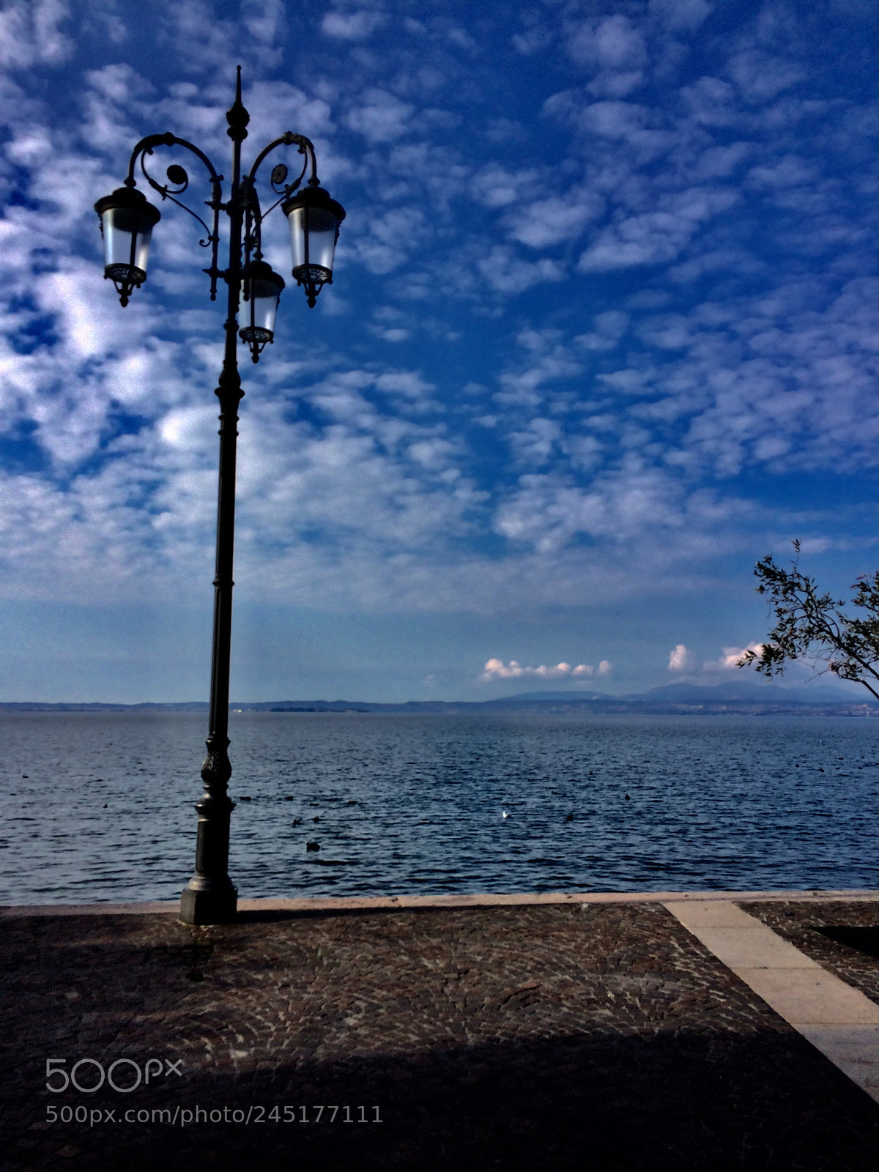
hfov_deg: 48.2
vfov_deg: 61.7
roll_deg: +0.5
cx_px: 440
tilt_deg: +5.6
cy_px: 586
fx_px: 982
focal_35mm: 29
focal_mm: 4.15
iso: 32
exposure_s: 1/2415
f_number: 2.2
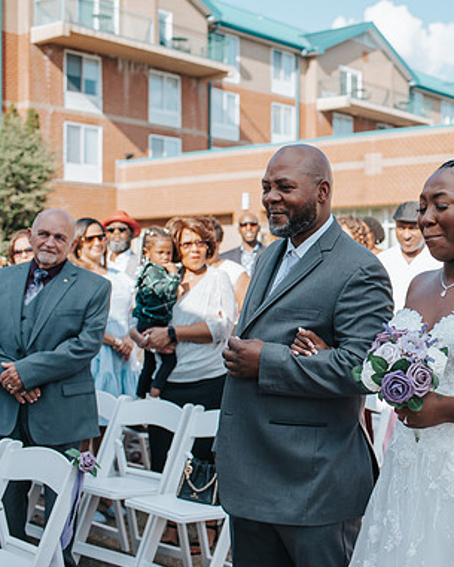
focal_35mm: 50
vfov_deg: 37.3
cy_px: 285
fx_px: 839
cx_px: 403
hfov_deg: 29.1
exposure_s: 1/1250
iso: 140
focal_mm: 35
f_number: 3.2
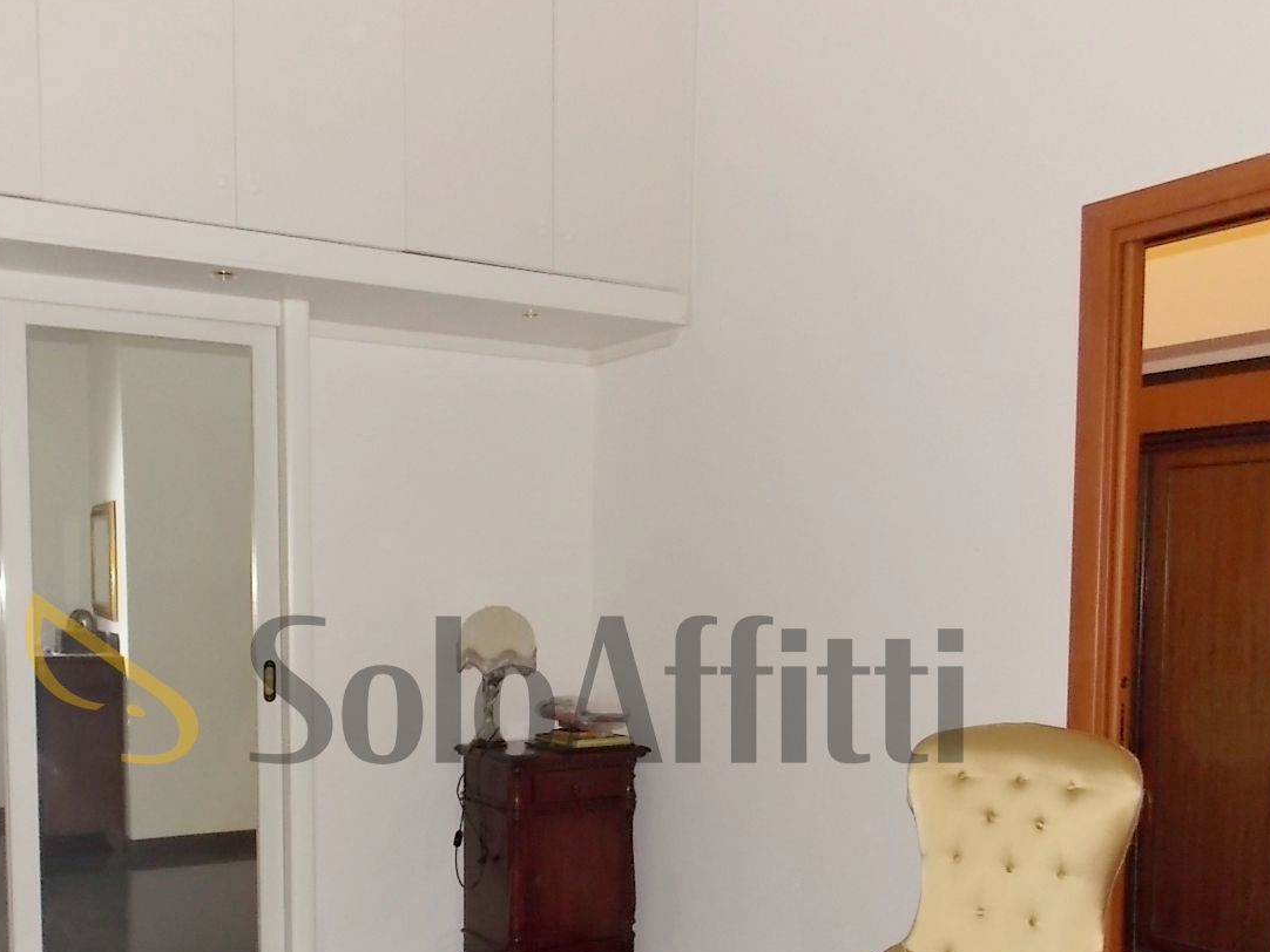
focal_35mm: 34
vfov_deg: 41.0
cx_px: 494
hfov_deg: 53.5
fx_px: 1248
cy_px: 678
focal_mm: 4
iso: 200
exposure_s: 1/30
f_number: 3.1
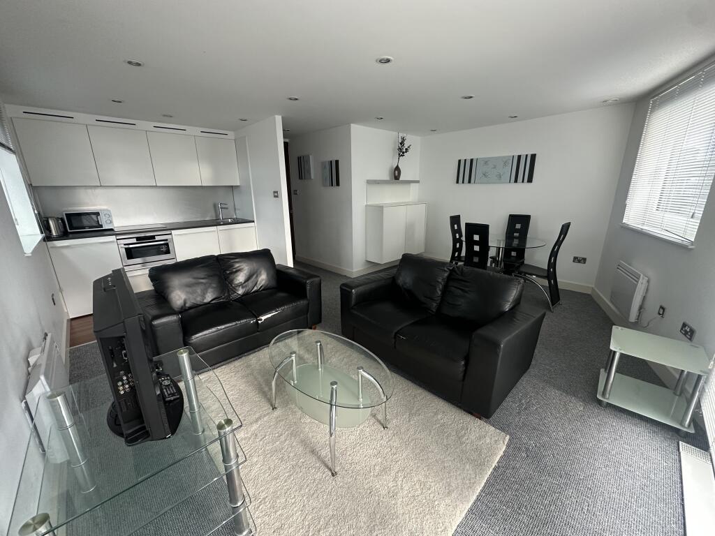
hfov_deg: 102.1
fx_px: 289
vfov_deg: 85.7
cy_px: 268
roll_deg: +0.5
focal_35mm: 14
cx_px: 358
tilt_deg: -16.4
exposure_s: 1/99
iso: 250
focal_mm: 2.22
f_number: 2.2
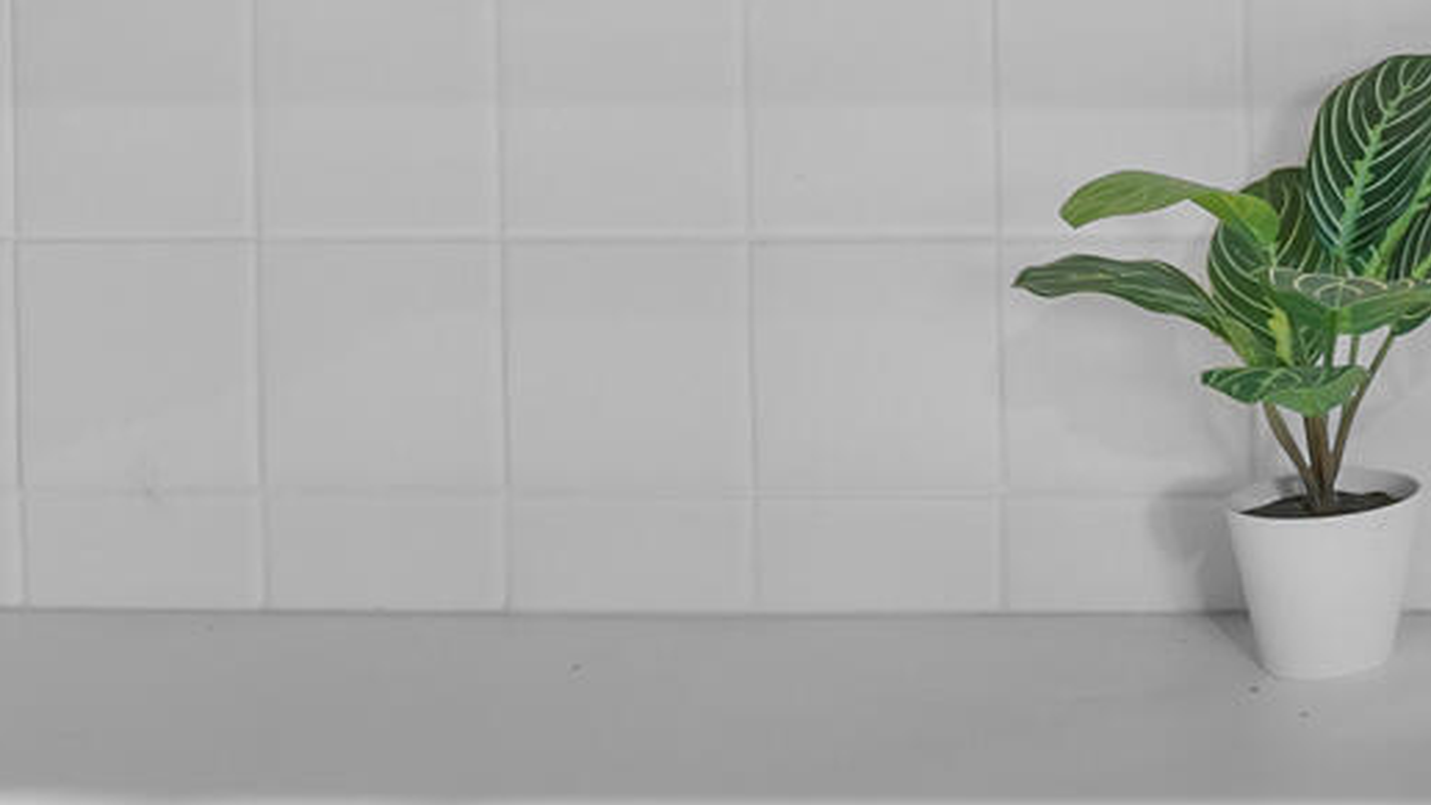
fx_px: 3074
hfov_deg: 20.7
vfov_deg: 14.1
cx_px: 2367
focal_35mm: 81
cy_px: -353
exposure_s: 1/8
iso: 250
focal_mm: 16
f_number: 4
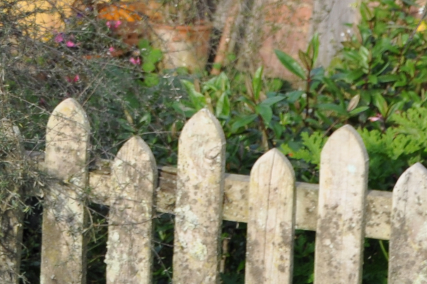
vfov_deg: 8.1
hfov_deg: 12.2
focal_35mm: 162
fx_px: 1920
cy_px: -247
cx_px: -194
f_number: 6.3
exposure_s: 1/160
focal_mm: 26
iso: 200
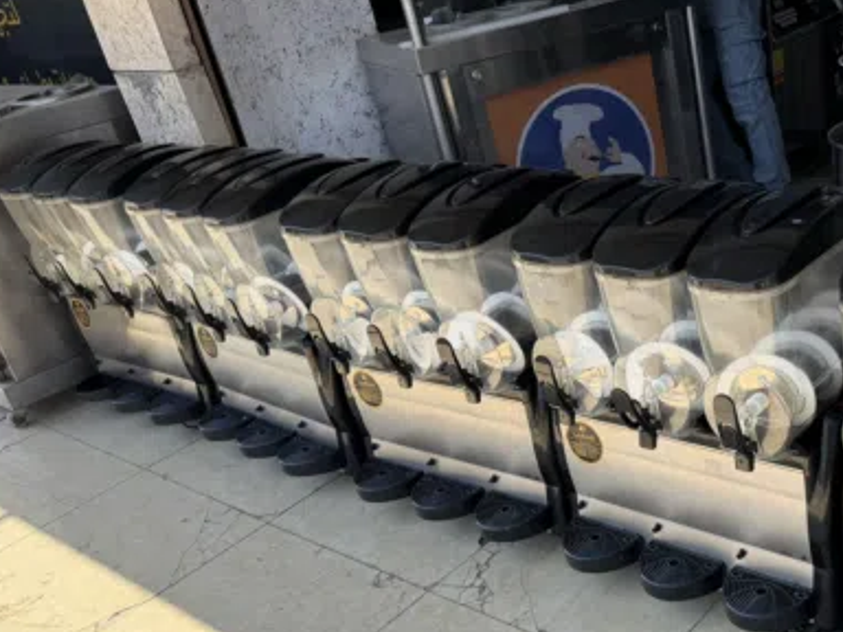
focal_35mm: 40
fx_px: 974
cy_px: 428
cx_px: 670
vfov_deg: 35.6
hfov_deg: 44.6
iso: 100
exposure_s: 1/2299
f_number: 1.78
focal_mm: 6.76
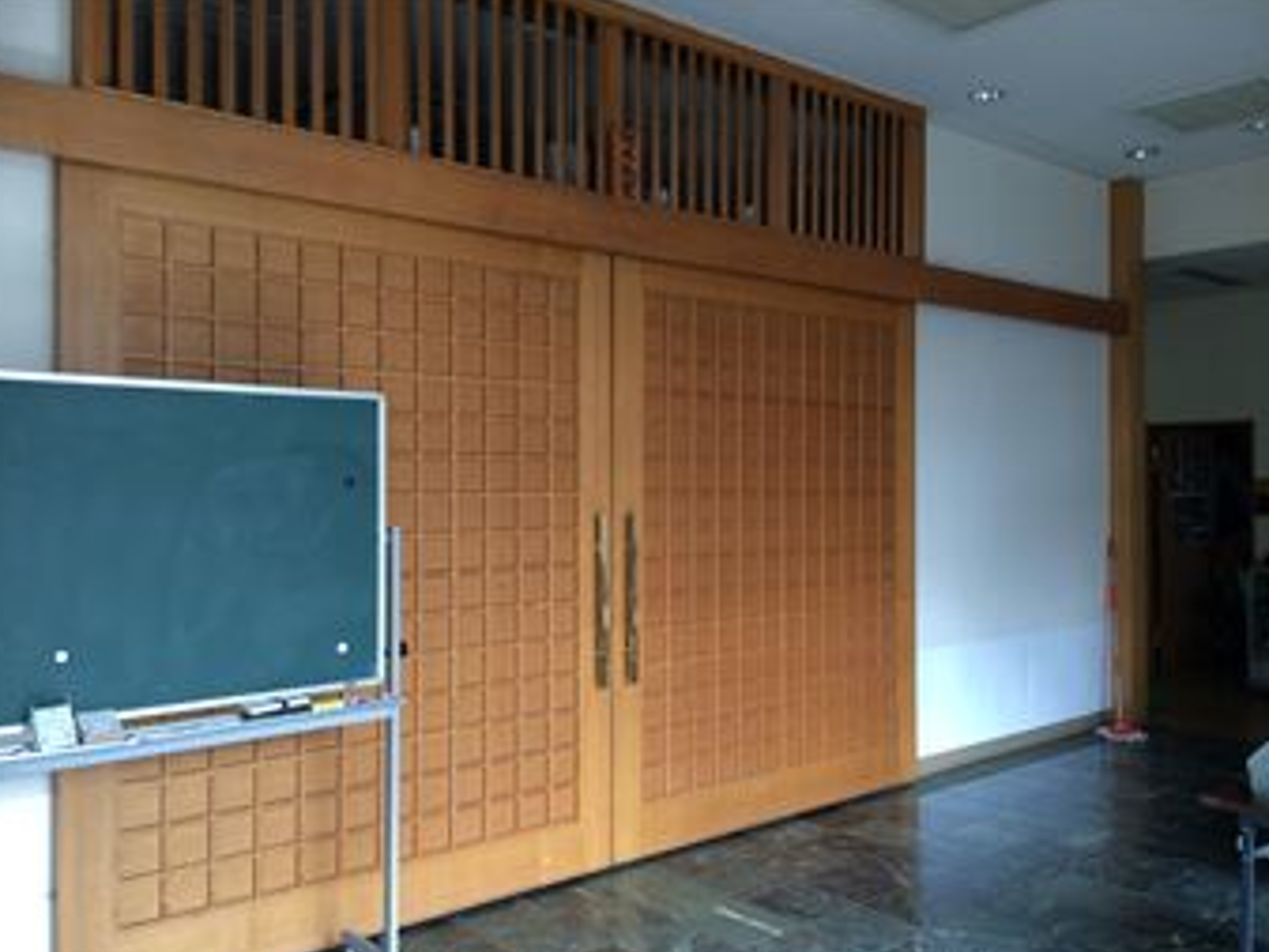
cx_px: 629
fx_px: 1137
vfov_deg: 45.5
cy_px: 476
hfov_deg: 58.3
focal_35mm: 31
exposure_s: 1/60
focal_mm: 4.12
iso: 50
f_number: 2.2
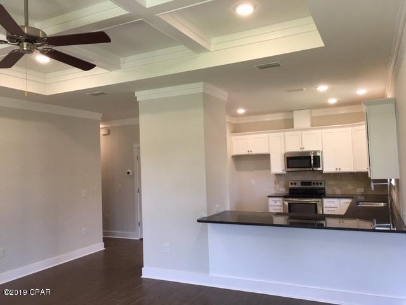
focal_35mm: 29
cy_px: 152
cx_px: 203
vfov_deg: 48.2
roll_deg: +1.7
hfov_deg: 61.7
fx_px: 340
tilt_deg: +3.3
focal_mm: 4.15
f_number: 2.2
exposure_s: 1/30
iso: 32
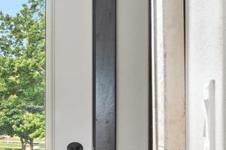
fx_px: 827
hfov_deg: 8.7
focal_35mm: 132
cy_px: 127
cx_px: -633
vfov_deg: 10.4
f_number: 9
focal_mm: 17.1
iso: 250
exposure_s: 1/1.67
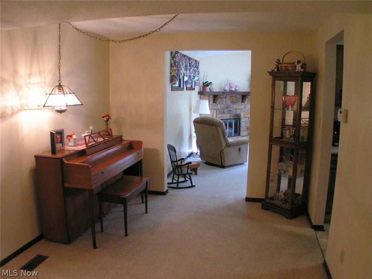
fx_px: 408
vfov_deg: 37.7
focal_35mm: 38
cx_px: 186
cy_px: 140
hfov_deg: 49.0
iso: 200
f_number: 2.8
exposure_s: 1/30
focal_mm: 5.8
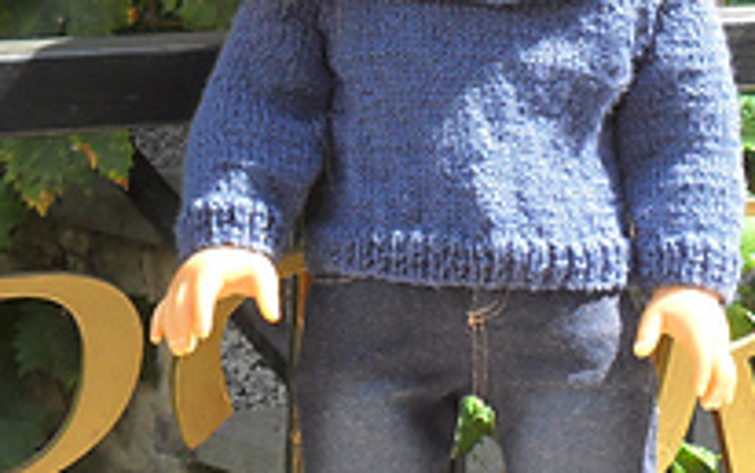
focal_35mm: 95
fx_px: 1956
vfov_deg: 13.7
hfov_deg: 21.8
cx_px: 414
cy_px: 116
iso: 100
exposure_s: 1/125
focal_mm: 6.6
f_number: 4
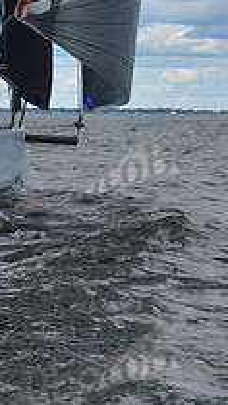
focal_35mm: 246
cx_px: -77
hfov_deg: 4.9
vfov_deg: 8.8
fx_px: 2646
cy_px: 90
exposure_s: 1/640
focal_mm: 85
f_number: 11
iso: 250
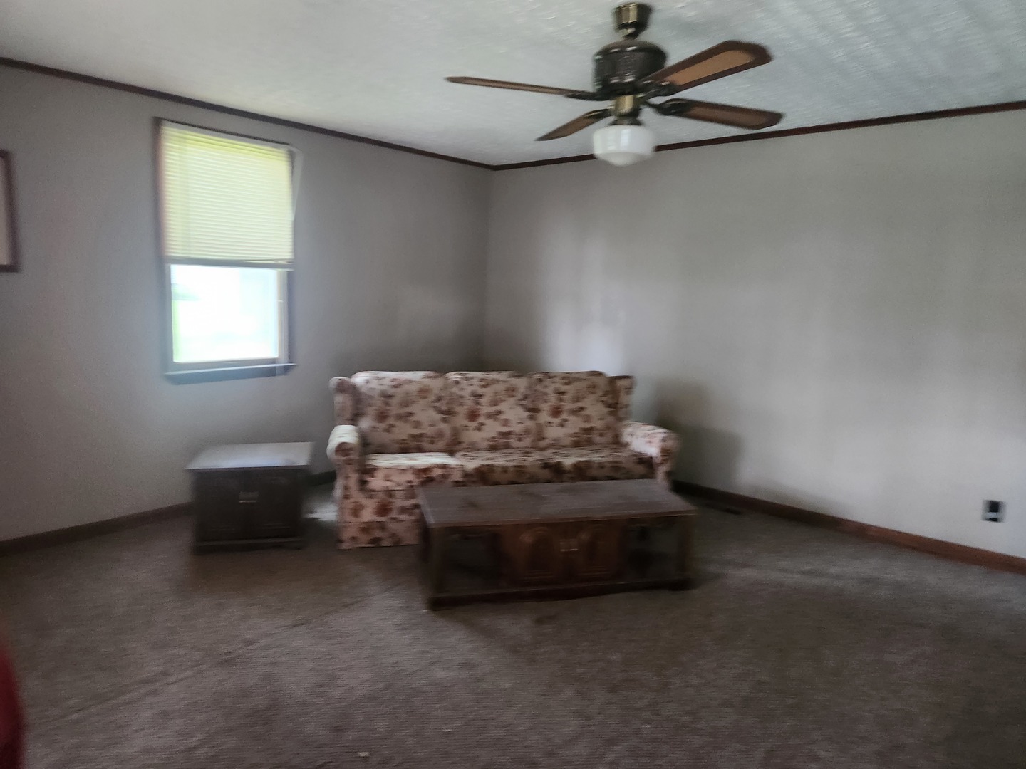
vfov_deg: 58.9
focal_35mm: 23
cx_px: 513
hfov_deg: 73.9
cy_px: 384
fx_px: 682
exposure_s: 1/30
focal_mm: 5.4
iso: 640
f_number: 1.8
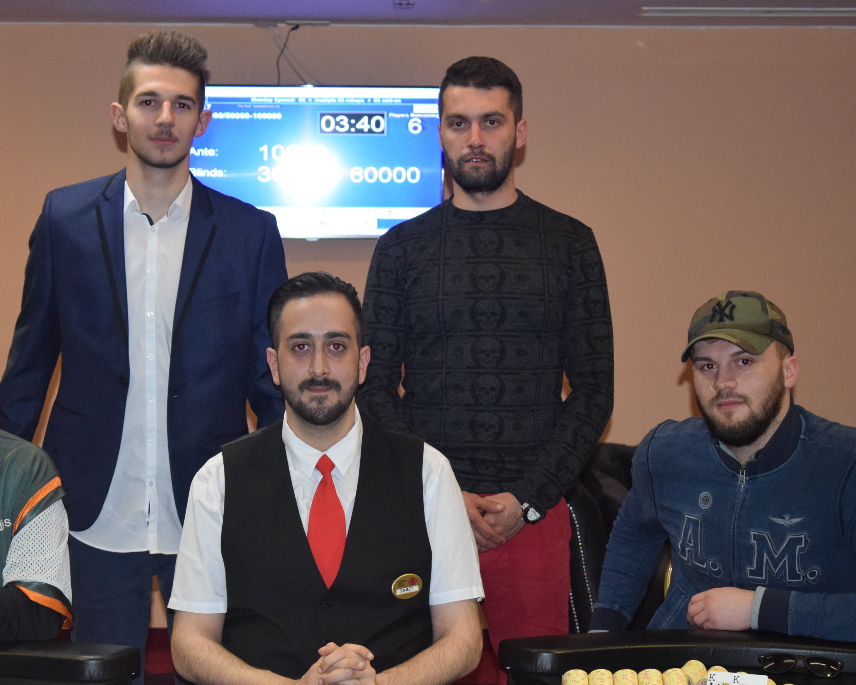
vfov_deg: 16.1
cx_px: 359
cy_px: 350
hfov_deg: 20.0
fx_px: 2422
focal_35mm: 96
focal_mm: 55
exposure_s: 1/60
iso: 3200
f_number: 5.6
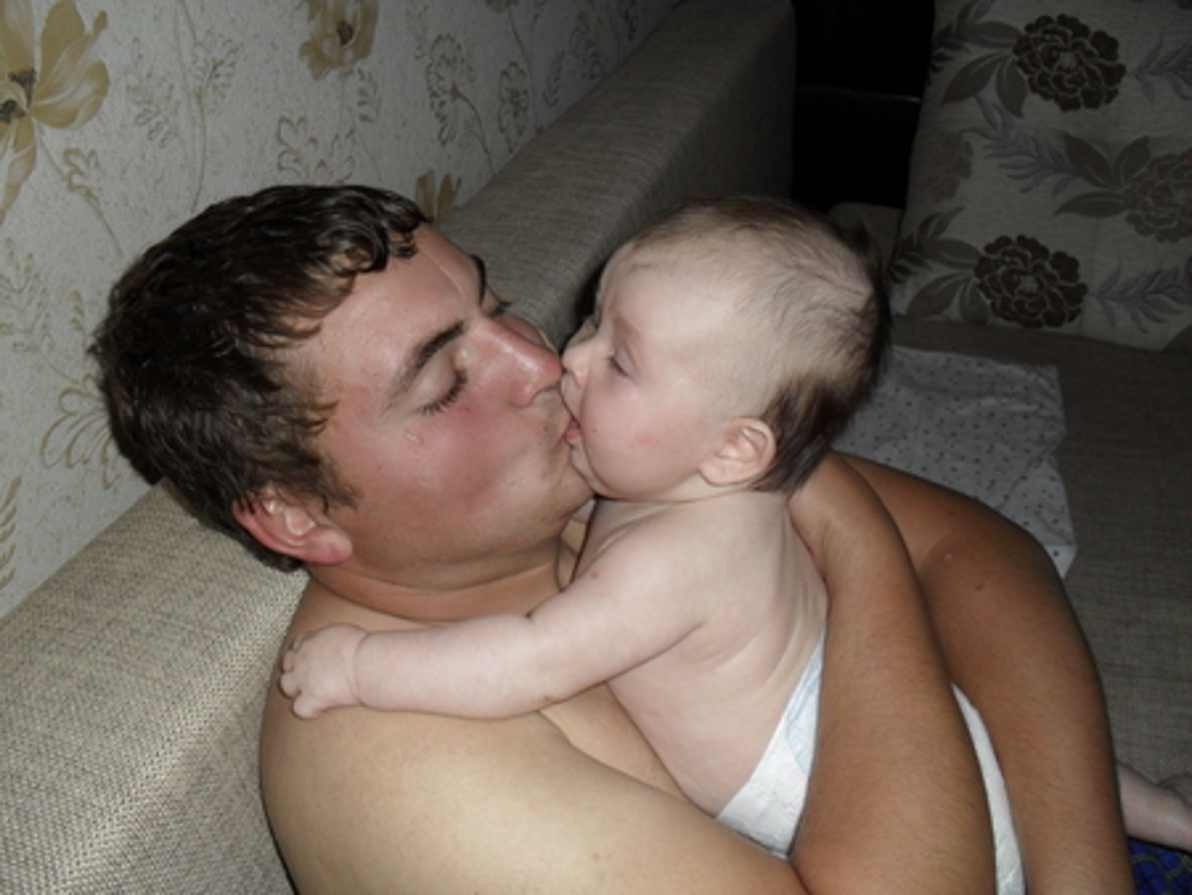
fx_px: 1206
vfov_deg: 40.7
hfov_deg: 52.6
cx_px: 596
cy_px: 448
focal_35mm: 35
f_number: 3.2
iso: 200
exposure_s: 1/45
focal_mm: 6.3
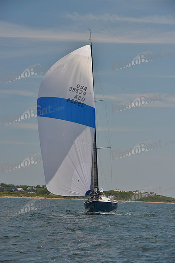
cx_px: 88
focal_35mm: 130
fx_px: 947
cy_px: 132
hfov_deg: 10.6
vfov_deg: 15.8
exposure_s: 1/800
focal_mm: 130
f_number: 10
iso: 400
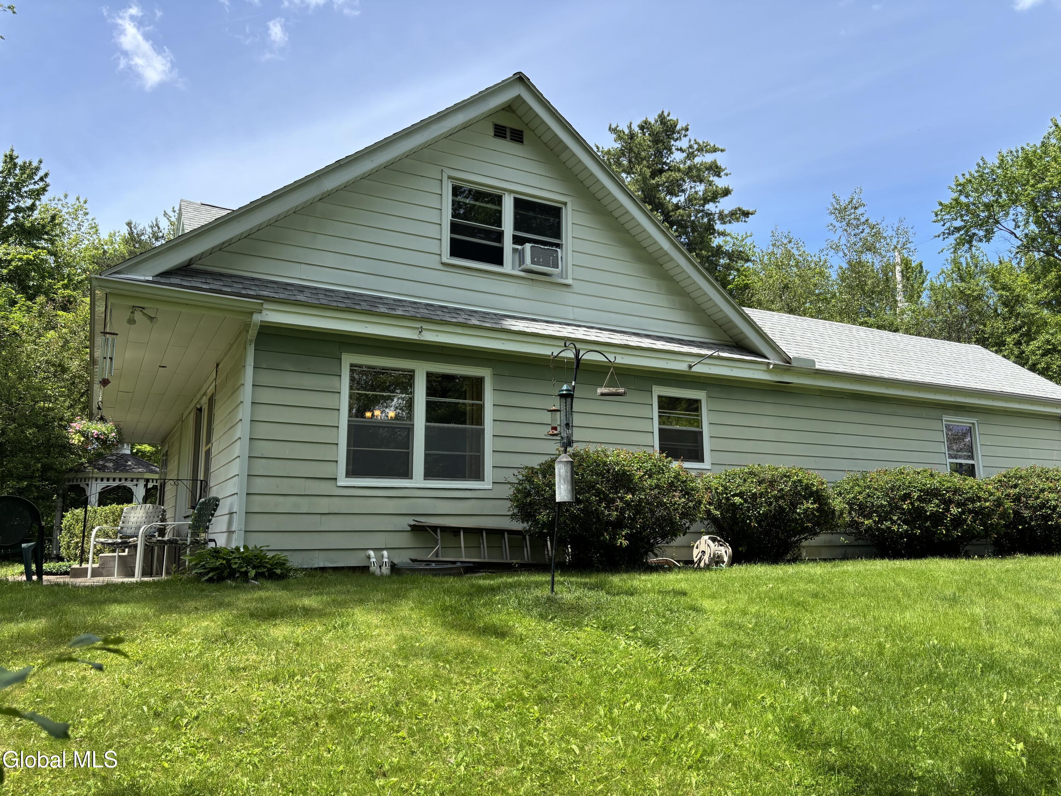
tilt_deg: +9.5
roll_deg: +0.1
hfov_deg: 67.3
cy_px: 398
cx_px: 530
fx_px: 797
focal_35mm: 26
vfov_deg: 53.1
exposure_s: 1/1783
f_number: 1.6
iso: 50
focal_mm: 5.96
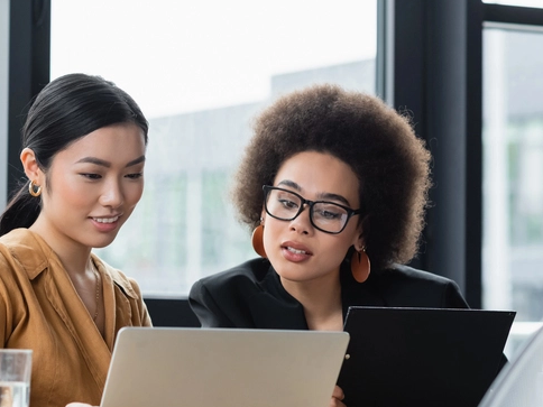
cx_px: 38
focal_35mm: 169
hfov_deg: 11.6
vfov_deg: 8.8
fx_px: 2651
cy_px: 197
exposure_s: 1/250
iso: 250
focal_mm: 85
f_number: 3.2
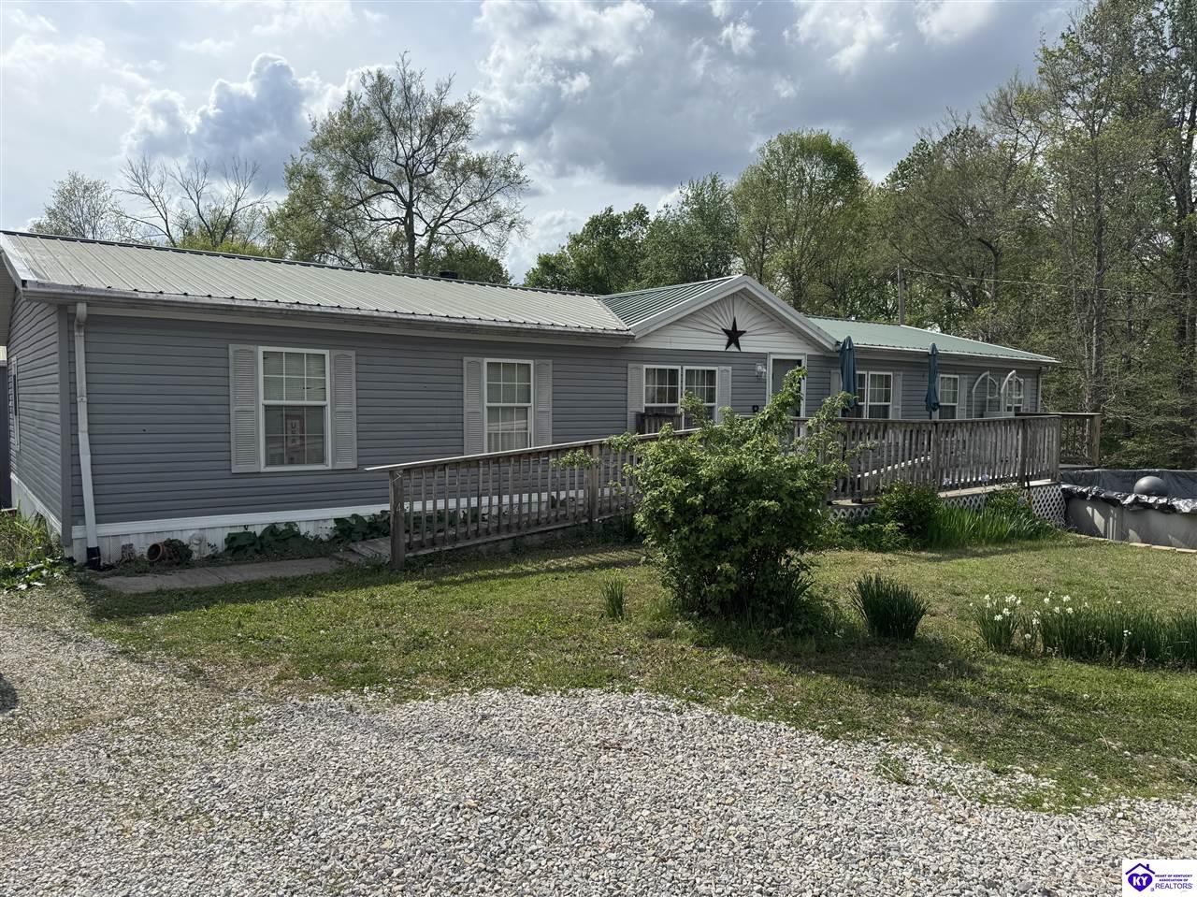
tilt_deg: -4.9
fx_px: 830
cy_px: 448
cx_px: 598
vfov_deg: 56.8
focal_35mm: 24
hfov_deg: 71.6
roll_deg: -0.7
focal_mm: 6.76
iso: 80
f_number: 1.78
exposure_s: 1/5348
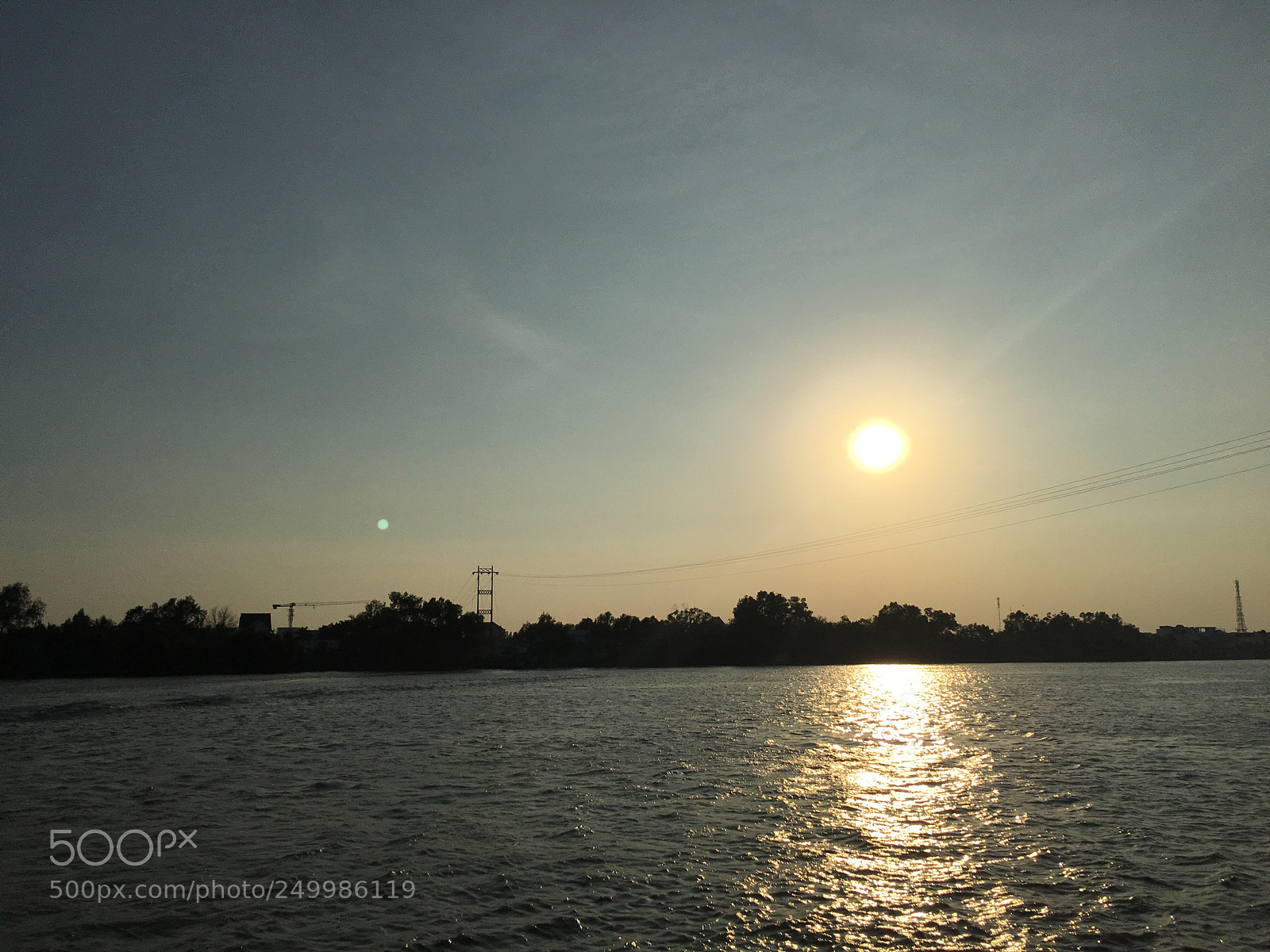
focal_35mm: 29
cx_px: 635
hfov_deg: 61.7
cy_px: 476
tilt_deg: +9.9
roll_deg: -0.2
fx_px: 1064
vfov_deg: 48.2
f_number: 2.2
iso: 25
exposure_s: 1/19231
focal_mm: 4.15
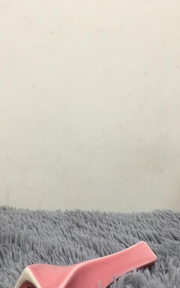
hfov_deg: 24.4
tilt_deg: -14.2
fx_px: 416
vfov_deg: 37.7
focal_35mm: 53
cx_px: 93
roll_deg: +0.1
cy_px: 196
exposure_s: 1/33
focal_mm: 3.3
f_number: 2.4
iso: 100
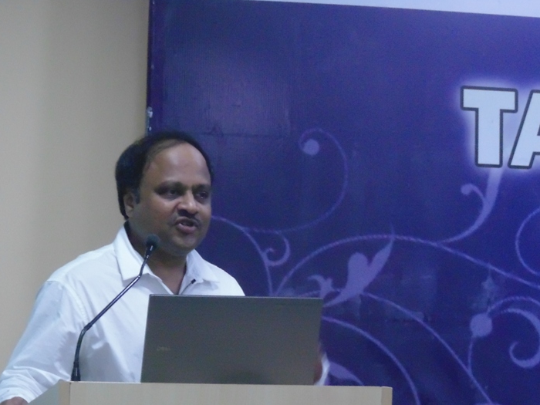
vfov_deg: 7.7
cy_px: 292
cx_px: 187
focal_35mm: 193
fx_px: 3011
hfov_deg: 10.2
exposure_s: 1/30
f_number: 4.7
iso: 800
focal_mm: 23.6
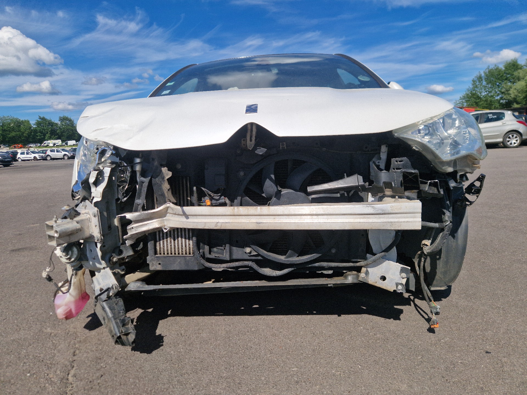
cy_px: 198
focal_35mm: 23
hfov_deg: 73.9
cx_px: 264
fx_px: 350
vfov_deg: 58.9
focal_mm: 5.4
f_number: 1.8
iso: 50
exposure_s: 1/2500
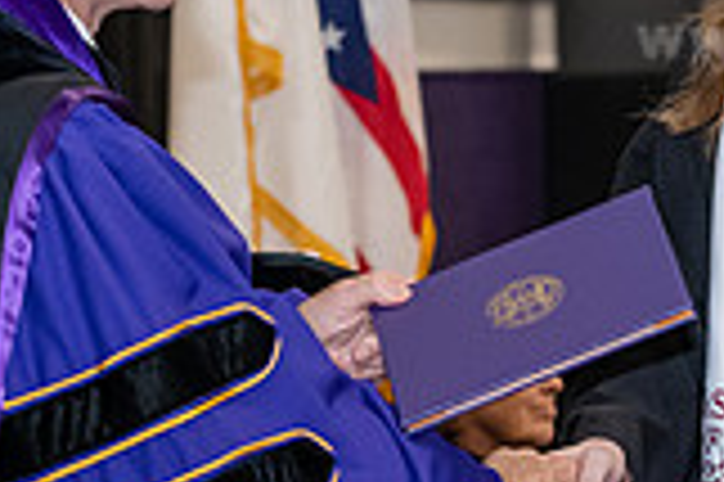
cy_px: 133
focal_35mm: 252
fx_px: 5063
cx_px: 432
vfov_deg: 5.4
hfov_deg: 8.2
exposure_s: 1/200
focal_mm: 70
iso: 2500
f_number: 5
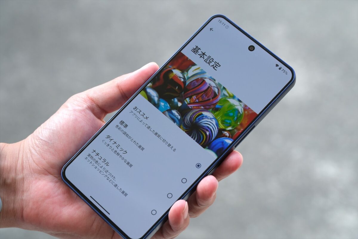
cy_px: 120
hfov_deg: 24.5
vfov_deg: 16.5
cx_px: 179
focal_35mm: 83
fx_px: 825
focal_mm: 55
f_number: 5
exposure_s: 1/125
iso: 200
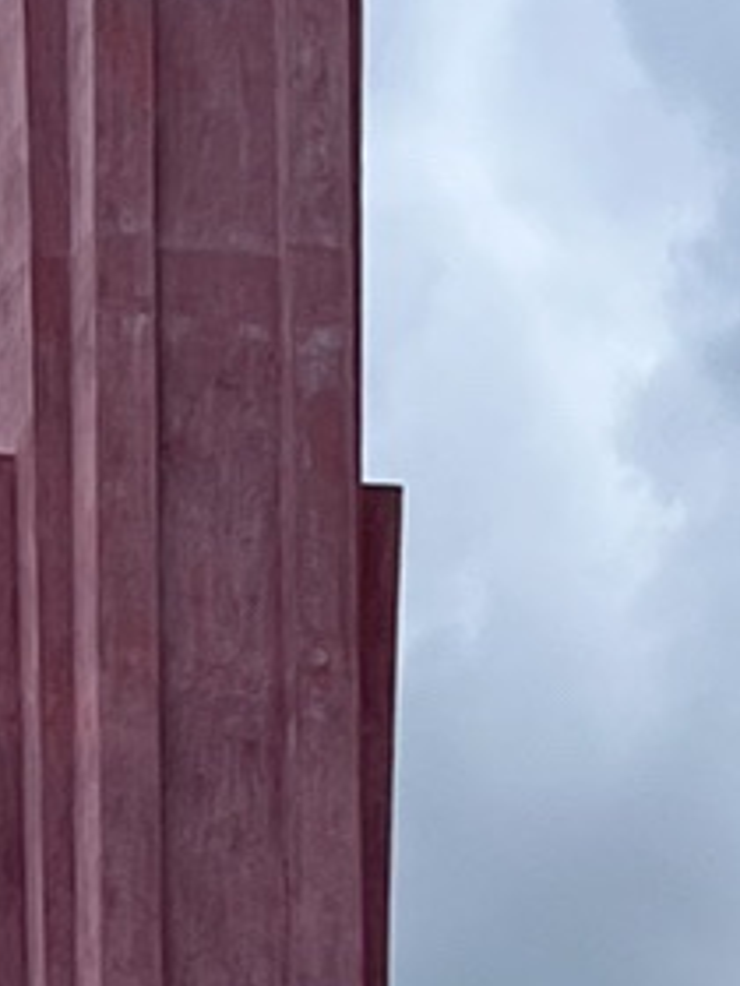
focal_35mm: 186
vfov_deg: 10.3
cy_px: 1468
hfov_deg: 7.7
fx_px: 5302
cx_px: -613
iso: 50
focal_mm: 5.7
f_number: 1.5
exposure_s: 1/1934
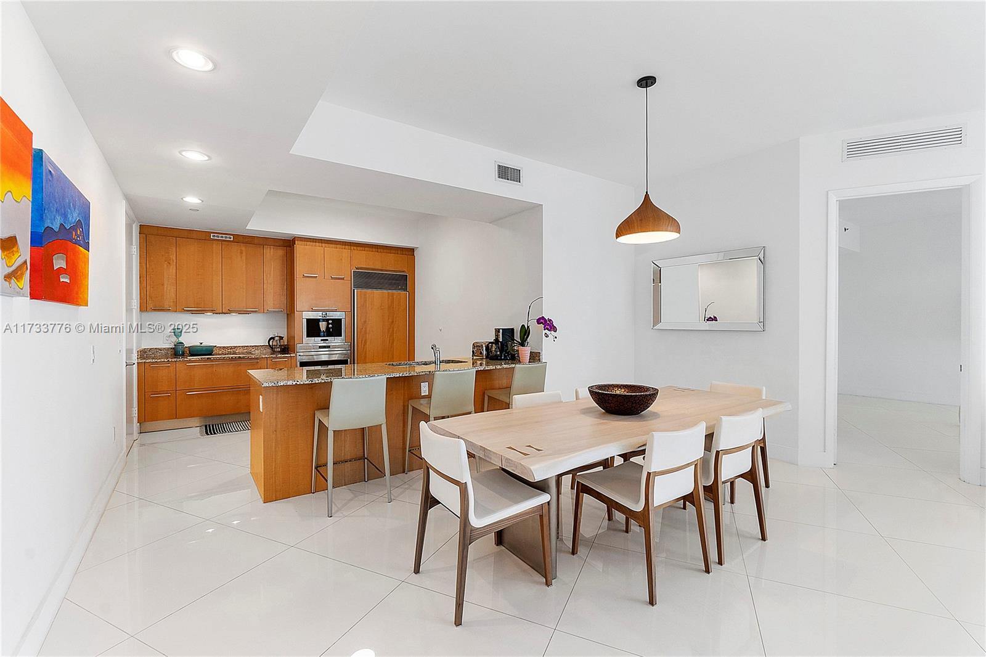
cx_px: 493
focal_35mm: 15
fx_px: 411
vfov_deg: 77.3
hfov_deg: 100.4
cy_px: 328
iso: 250
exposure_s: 1/10
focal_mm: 10
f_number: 10
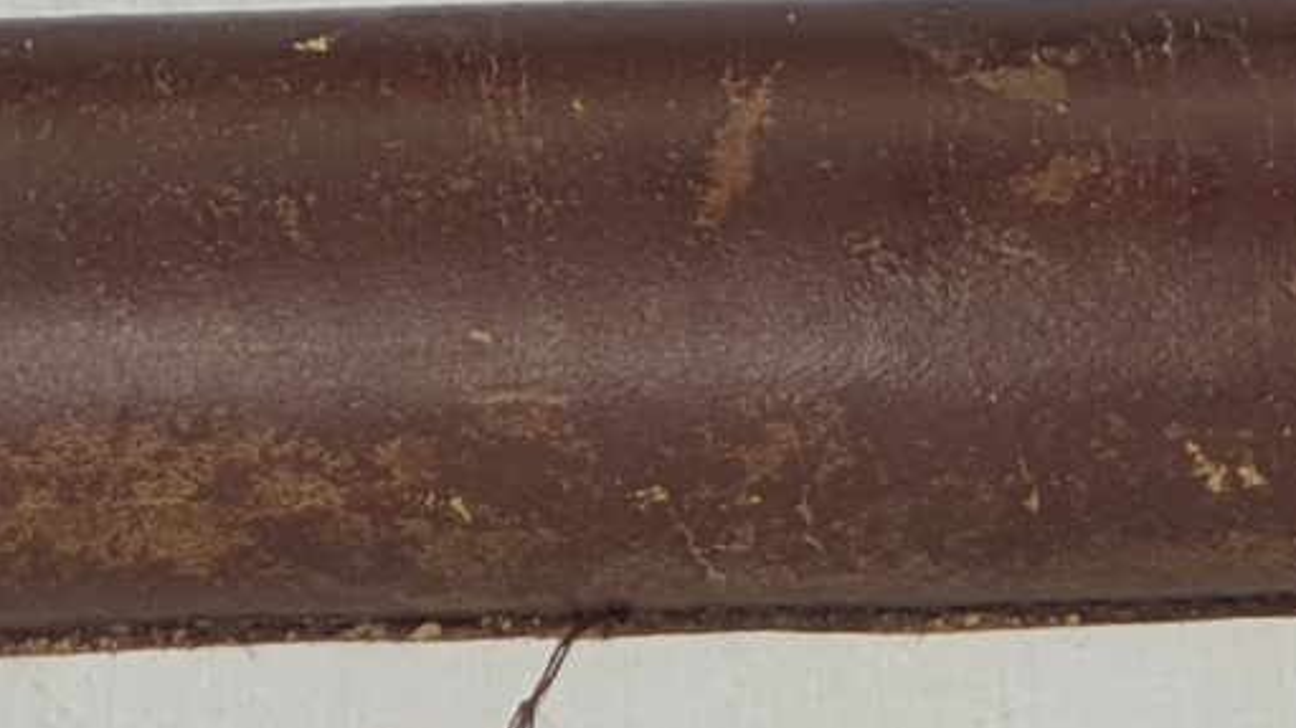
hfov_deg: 7.6
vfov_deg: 4.2
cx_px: 1293
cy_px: -388
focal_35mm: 284
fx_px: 9756
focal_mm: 6
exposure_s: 1/50
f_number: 2.4
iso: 100
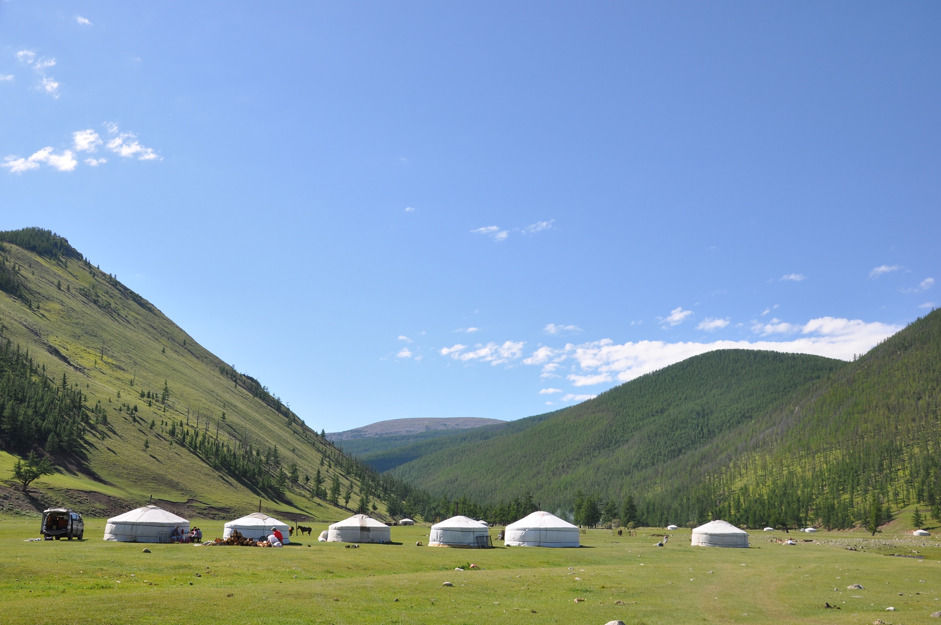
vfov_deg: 36.8
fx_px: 940
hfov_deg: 53.2
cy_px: 312
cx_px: 470
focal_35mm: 36
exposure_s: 1/320
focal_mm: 24
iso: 200
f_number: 9
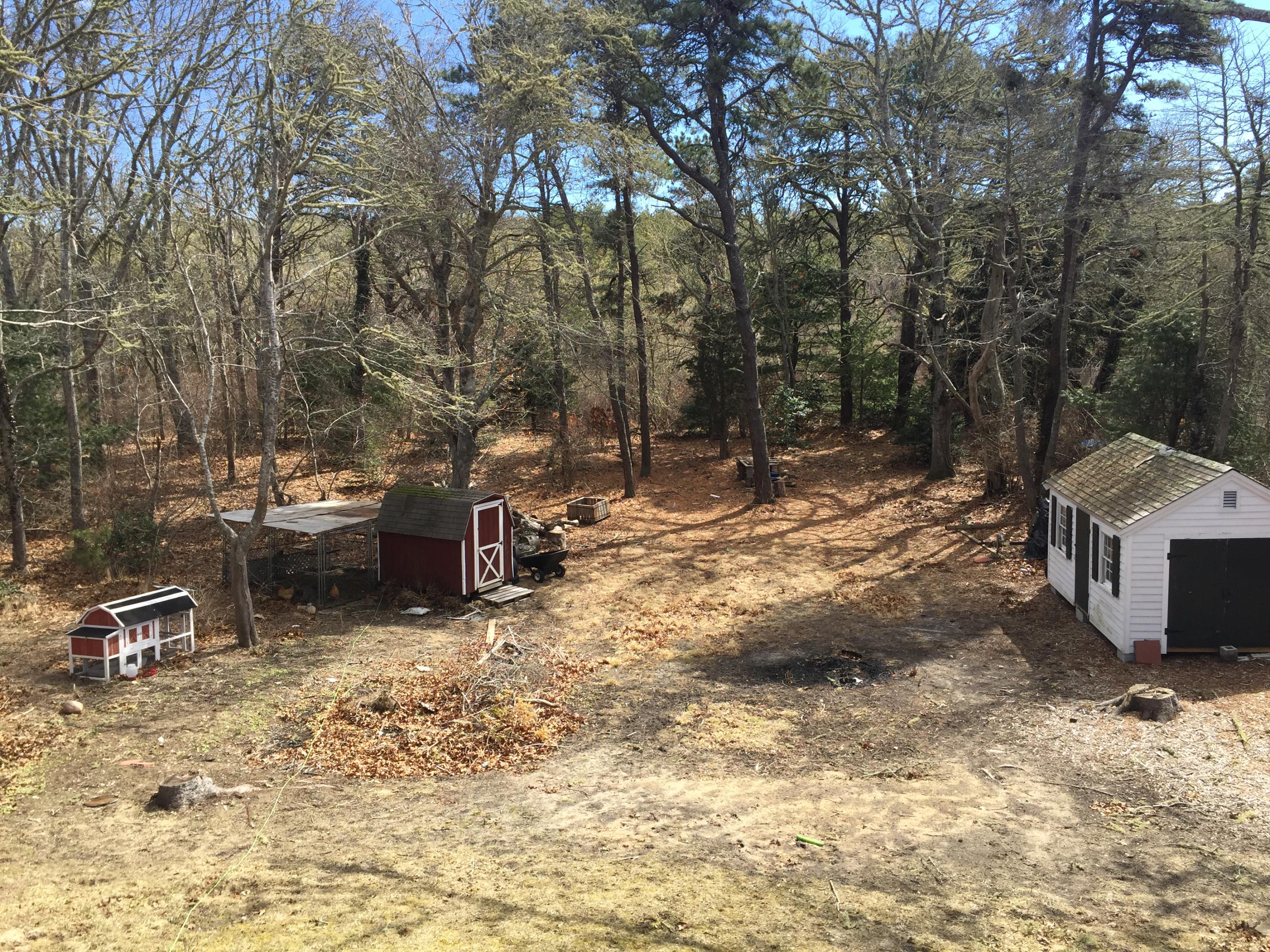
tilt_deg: -9.6
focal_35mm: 29
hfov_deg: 61.7
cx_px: 635
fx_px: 1064
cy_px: 476
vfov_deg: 48.2
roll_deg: +0.6
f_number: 2.2
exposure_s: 1/842
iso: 32
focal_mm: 4.15
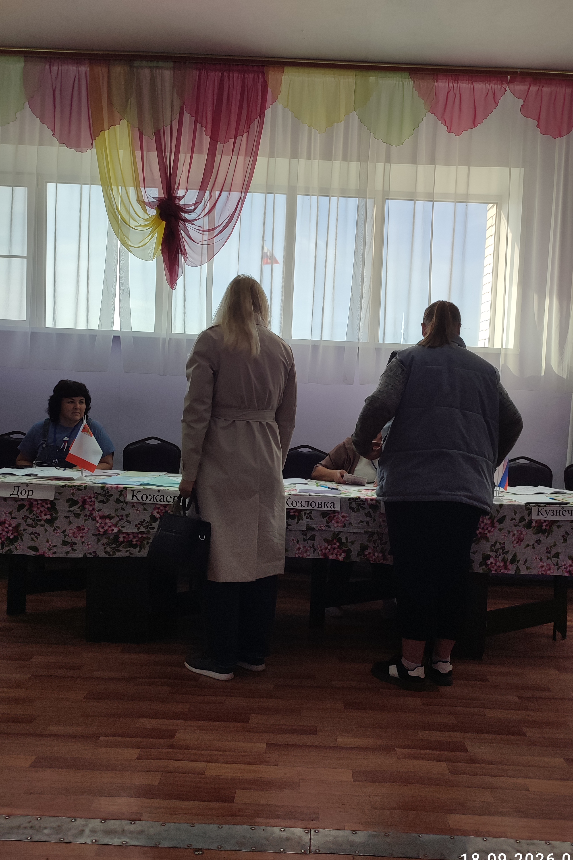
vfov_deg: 67.4
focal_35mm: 27
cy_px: 444
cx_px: 303
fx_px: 645
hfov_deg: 47.9
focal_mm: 6.04
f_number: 1.9
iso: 50
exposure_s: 1/162
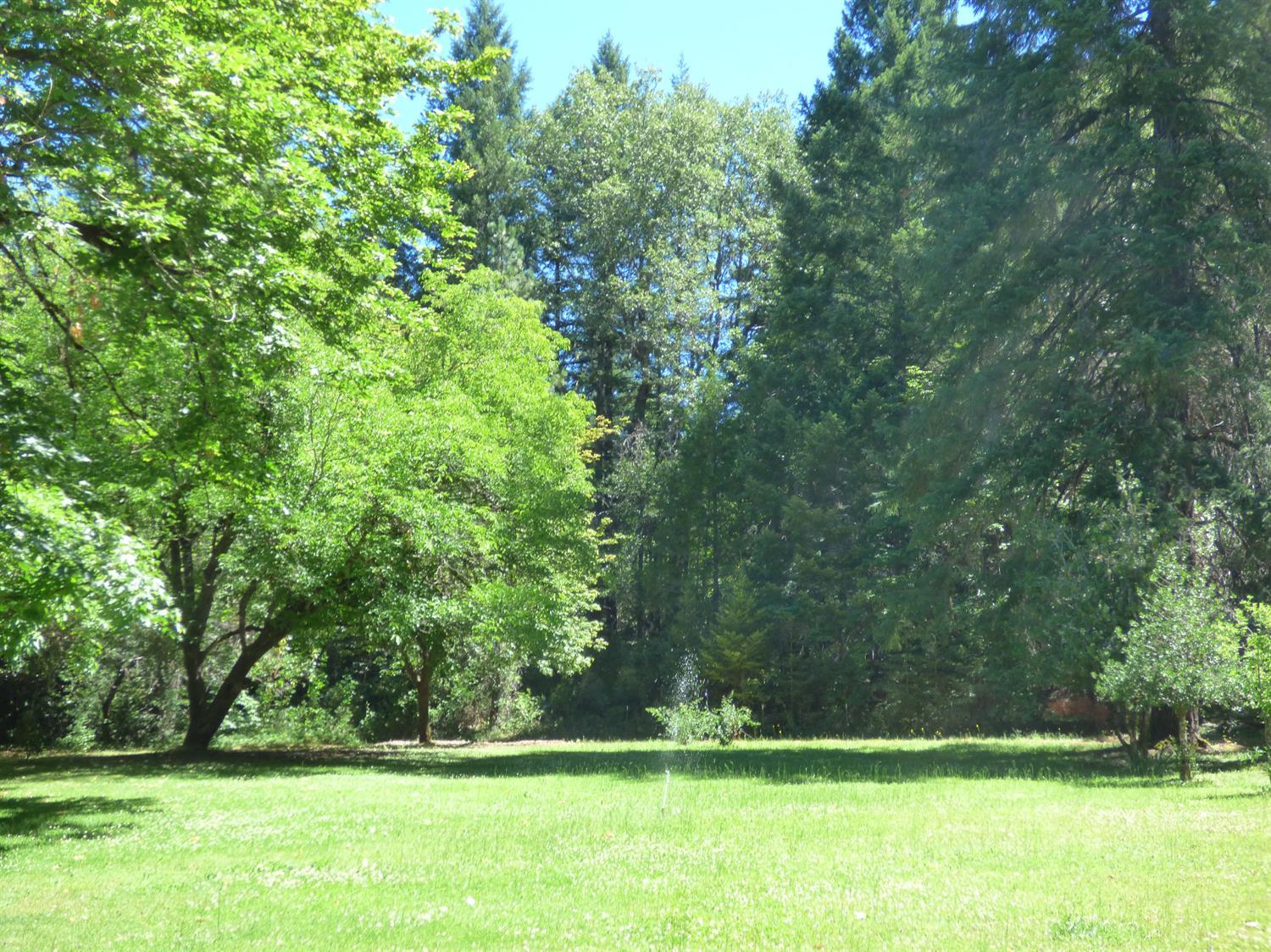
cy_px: 476
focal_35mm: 41
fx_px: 1505
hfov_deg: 45.8
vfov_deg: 35.1
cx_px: 636
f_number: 3.6
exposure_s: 1/200
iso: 160
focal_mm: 7.07
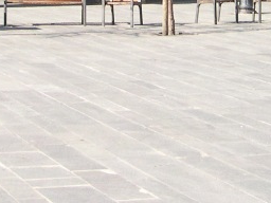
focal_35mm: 152
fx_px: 1190
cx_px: 138
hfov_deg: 13.0
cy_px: -169
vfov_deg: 9.3
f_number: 2.8
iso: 141
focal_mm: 8
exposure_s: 1/740
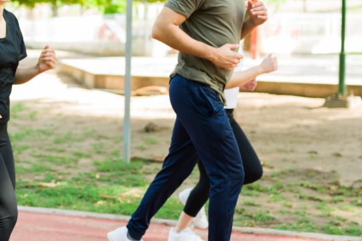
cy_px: 120
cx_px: 76
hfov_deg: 26.8
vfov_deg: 18.4
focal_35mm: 74
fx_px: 744
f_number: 1.8
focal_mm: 35
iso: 250
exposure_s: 1/640
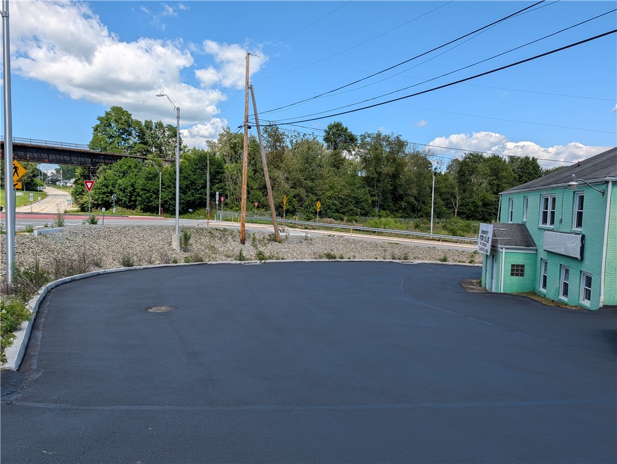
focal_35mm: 24
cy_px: 232
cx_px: 308
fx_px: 428
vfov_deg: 56.9
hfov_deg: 71.5
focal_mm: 6.9
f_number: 1.68
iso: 20
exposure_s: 1/1214
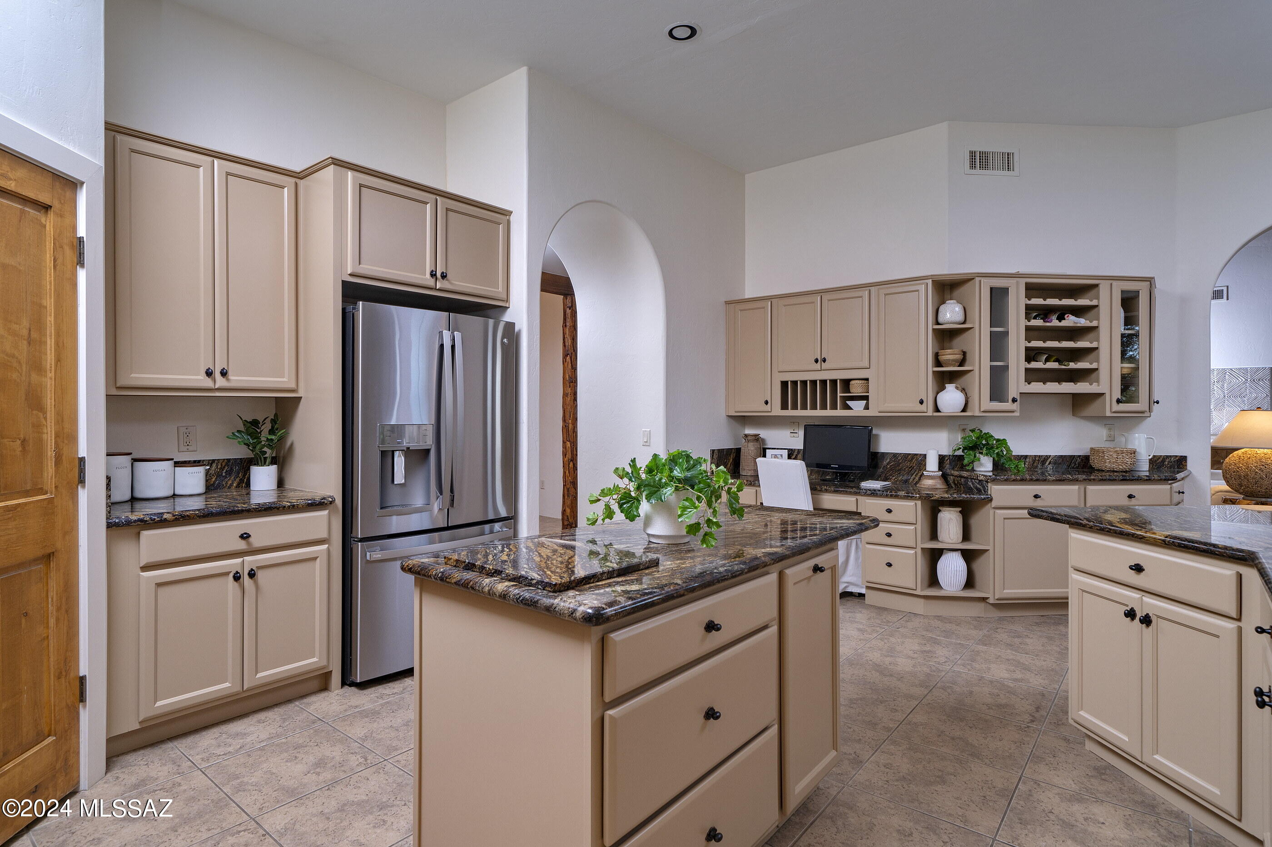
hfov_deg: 90.0
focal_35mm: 18
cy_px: 424
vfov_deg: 67.4
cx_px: 636
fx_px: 636
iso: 200
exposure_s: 1/10
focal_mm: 18
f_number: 7.1
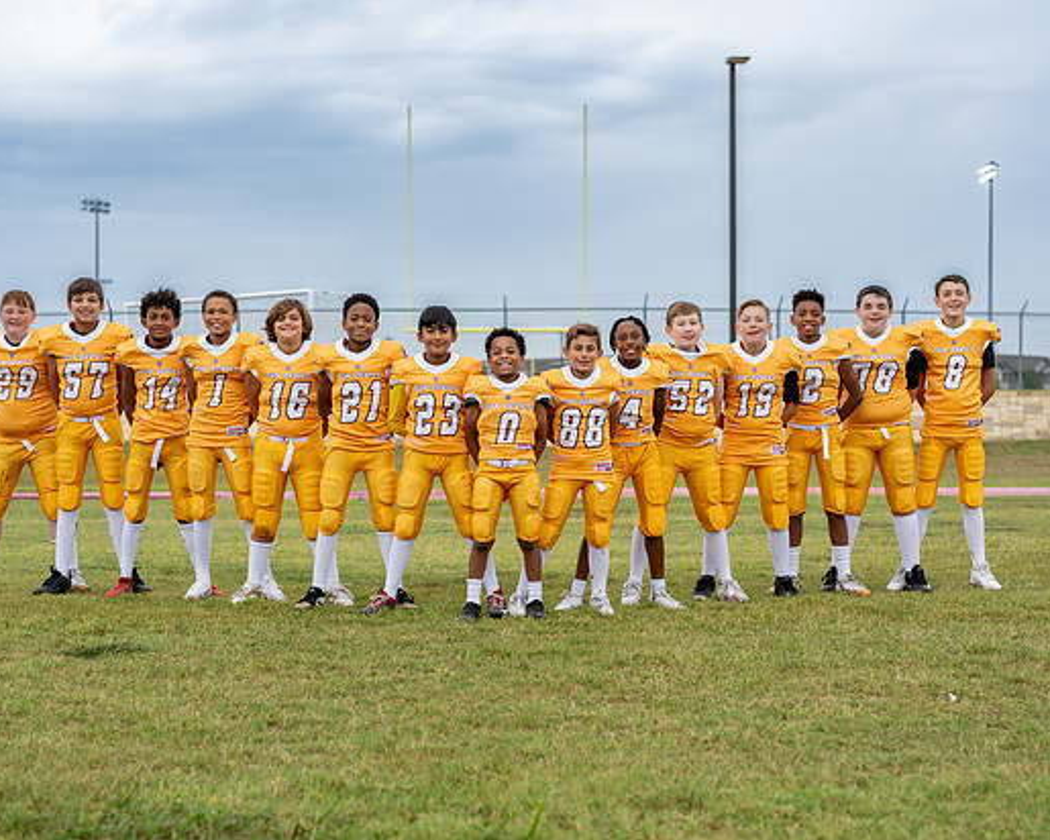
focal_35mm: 65
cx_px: 486
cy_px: 465
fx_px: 2020
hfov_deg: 29.1
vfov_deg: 23.5
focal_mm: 50
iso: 320
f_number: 2.2
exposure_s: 1/1000
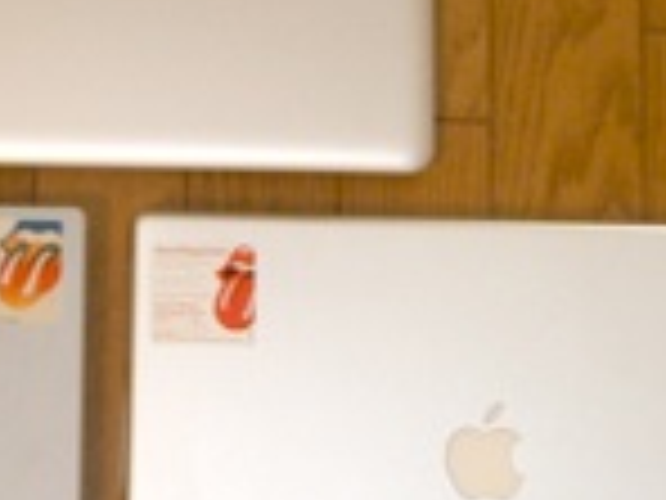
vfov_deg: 8.8
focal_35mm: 168
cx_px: 63
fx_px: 3232
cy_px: 153
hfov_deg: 11.7
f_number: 3.5
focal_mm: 10.2
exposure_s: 1/40
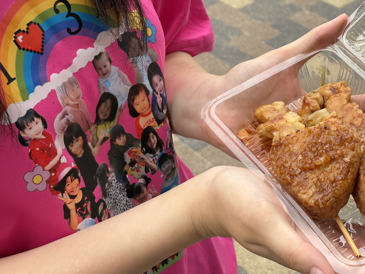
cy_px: 107
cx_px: 221
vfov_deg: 19.1
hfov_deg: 25.3
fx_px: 812
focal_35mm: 77
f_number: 1.6
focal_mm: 5.96
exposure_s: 1/256
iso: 32
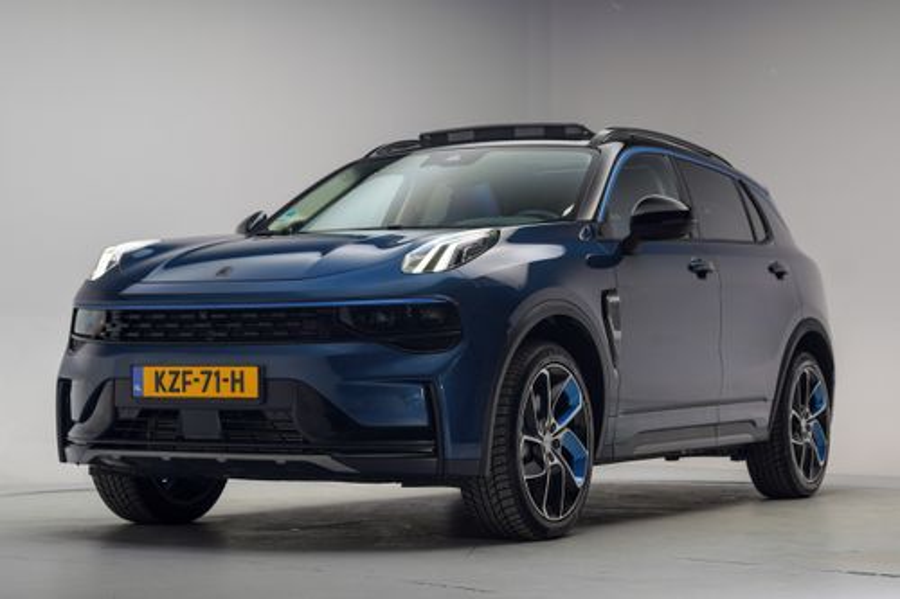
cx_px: 450
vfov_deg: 27.0
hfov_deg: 39.6
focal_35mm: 50
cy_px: 300
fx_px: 1250
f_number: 4
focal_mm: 50
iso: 100
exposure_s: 1/13
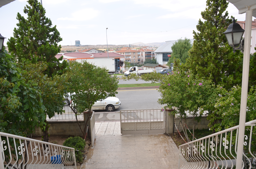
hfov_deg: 62.0
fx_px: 213
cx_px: 128
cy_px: 84
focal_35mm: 30
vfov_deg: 43.4
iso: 100
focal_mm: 20
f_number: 5.6
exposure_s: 1/250
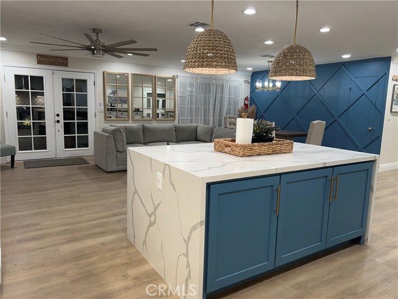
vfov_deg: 53.1
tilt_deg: -8.1
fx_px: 299
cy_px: 150
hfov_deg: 67.3
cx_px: 199
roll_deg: -1.8
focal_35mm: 26
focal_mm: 5.7
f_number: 1.5
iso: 100
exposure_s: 1/120
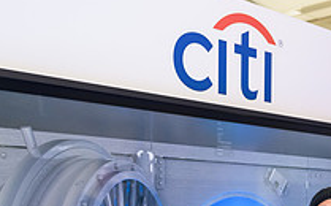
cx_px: 329
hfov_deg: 28.4
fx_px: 613
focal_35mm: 68
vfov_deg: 18.1
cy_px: 245
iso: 1000
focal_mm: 24
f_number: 3.2
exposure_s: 1/125
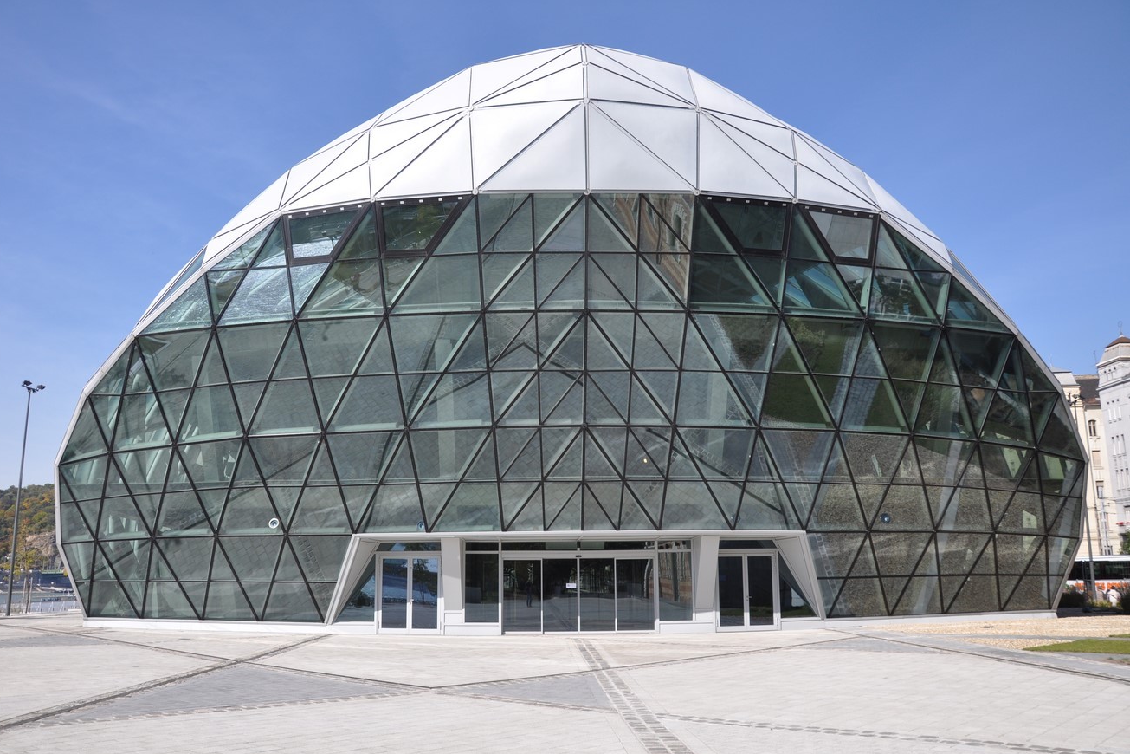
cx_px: 546
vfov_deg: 46.4
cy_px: 375
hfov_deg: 65.5
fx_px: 879
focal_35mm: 28
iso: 250
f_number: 5.6
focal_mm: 18
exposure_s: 1/1250
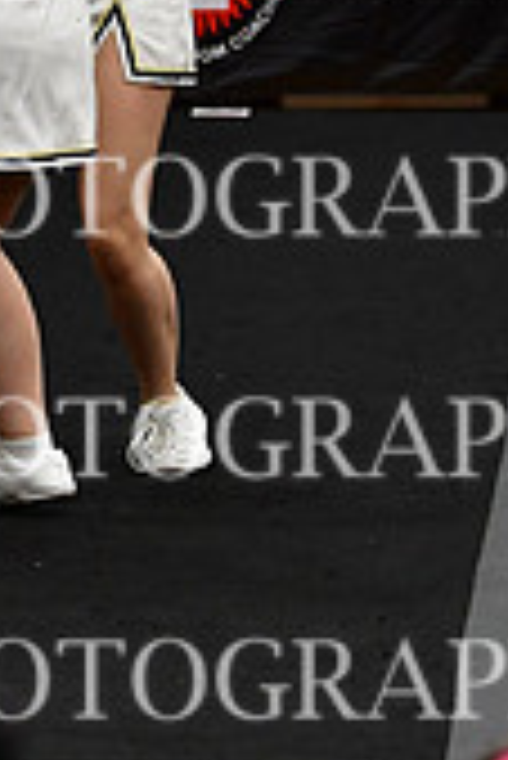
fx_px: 10012
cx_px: -205
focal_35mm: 474
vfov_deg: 4.3
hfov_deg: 2.9
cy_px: -166
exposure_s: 1/500
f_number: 4
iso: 4000
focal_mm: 92
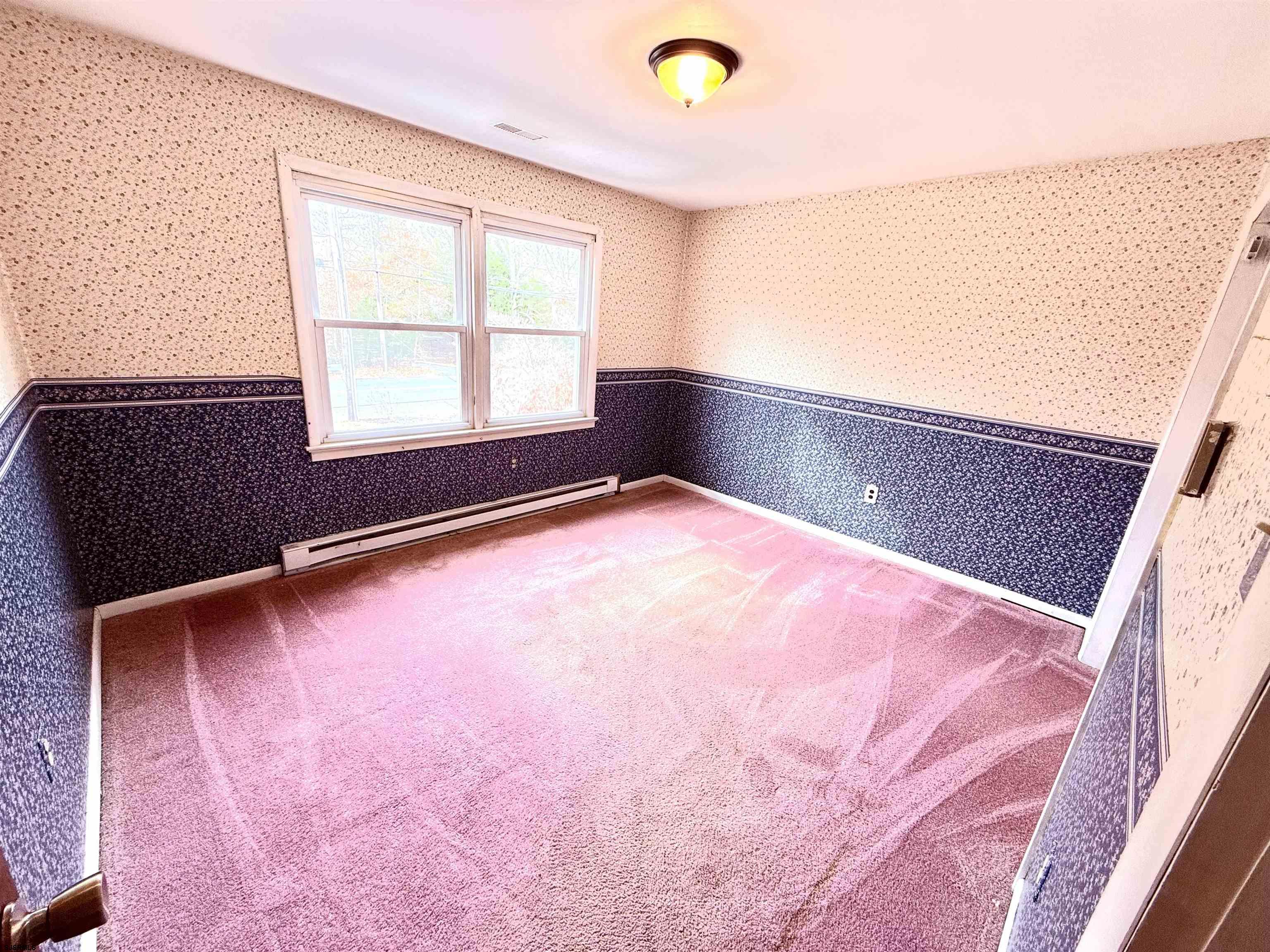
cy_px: 476
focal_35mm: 14
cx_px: 635
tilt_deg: -16.3
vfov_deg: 85.7
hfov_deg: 102.1
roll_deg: -4.4
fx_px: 514
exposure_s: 1/99
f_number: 2.2
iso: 100
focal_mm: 2.22
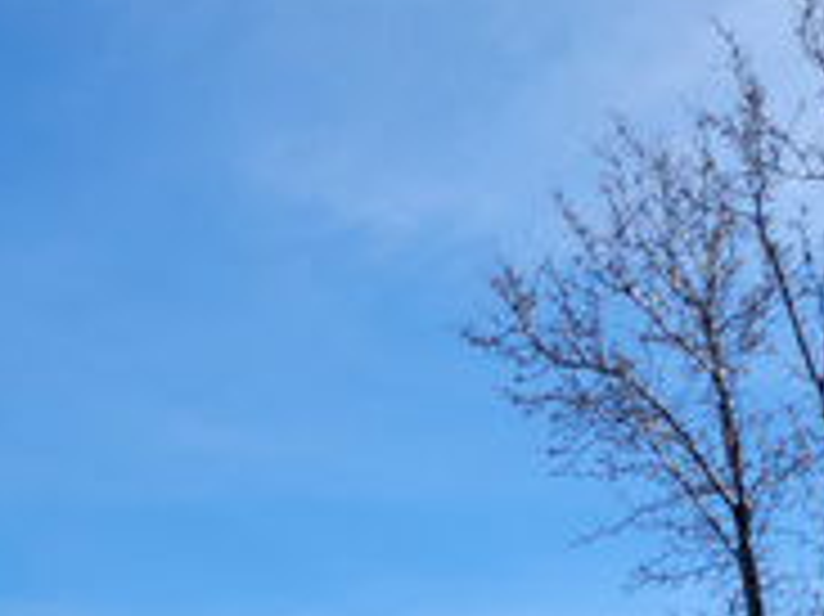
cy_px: 1057
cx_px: 563
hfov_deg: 21.5
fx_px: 2165
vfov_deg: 14.5
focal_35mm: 91
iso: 40
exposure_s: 1/2151
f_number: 1.8
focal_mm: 5.4
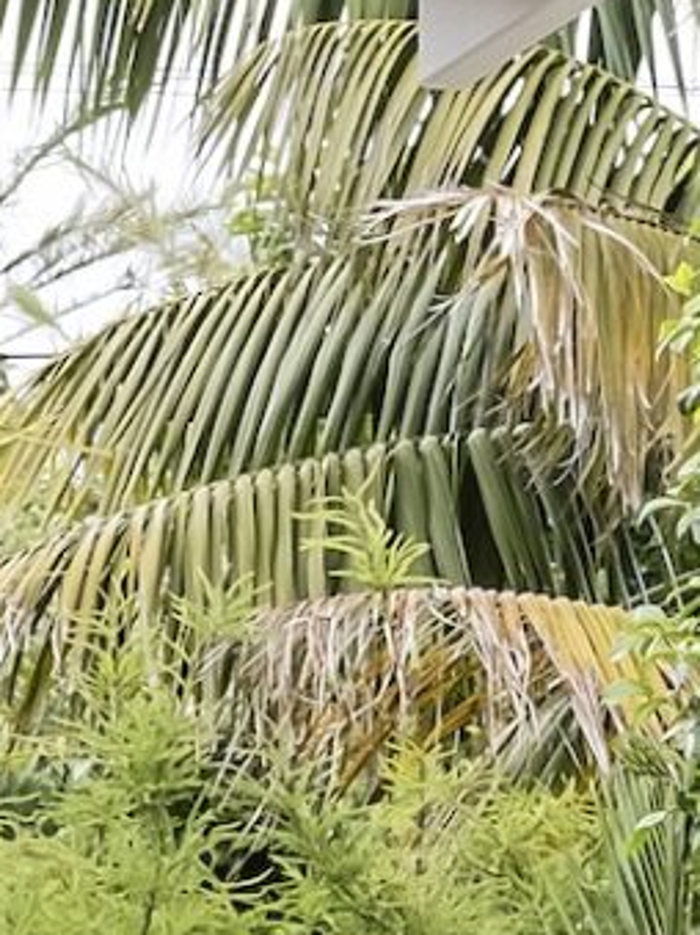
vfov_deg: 5.1
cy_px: 1180
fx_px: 10387
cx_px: -601
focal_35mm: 385
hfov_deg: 3.8
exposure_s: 1/6
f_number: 16
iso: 400
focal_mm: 65
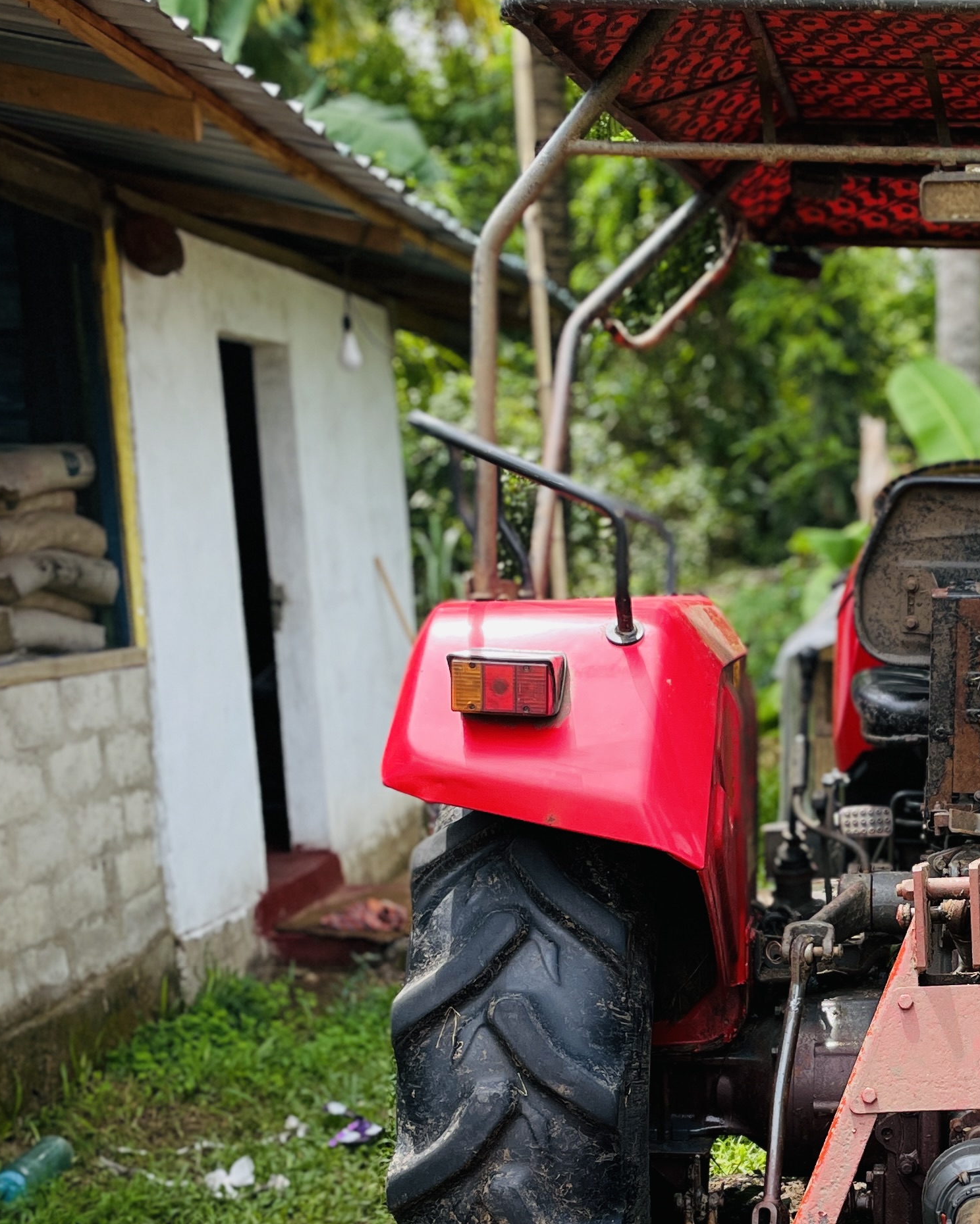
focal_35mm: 55
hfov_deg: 26.4
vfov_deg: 33.2
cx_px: 936
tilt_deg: -13.0
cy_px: 966
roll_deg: -0.1
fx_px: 1994
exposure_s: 1/720
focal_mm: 4.2
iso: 50
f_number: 1.6
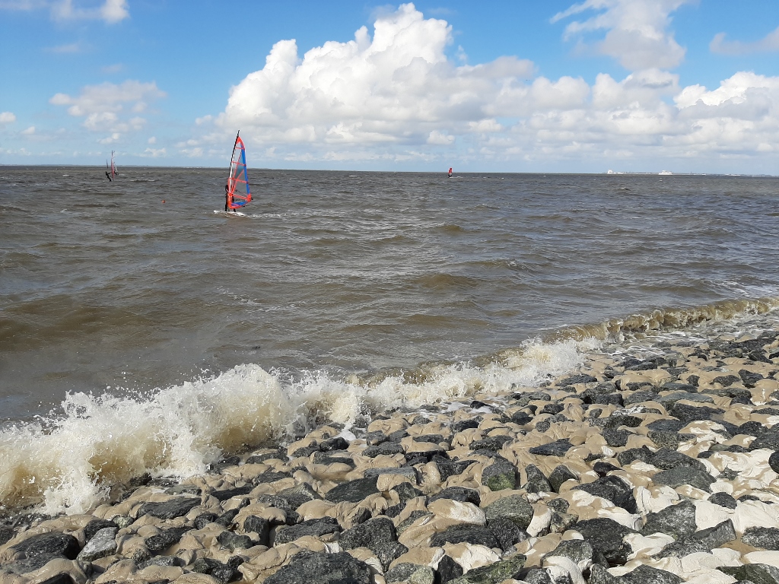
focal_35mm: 26
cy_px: 292
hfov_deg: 67.3
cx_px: 390
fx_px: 585
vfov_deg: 53.1
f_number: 1.7
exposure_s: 1/3247
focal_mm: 3.93
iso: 40
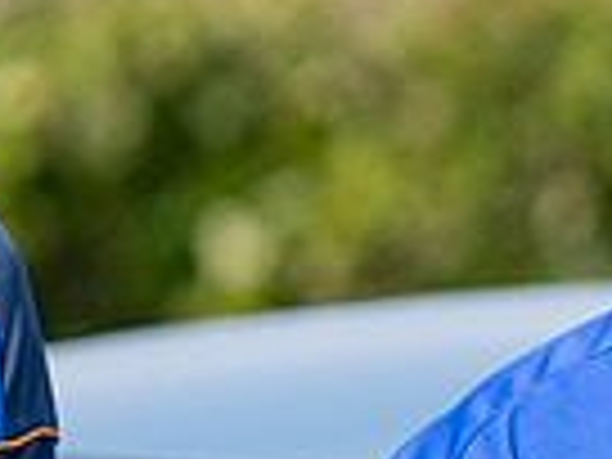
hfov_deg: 1.0
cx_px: 1118
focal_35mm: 2073
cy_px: 524
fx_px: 36650
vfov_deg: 0.7
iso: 100
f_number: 2.8
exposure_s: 1/1600
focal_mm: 300
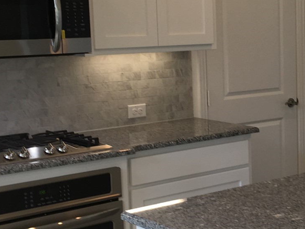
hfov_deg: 23.3
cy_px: 111
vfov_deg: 18.2
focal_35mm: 81
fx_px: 714
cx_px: 294
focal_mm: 4.15
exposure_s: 1/60
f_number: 2.2
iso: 25
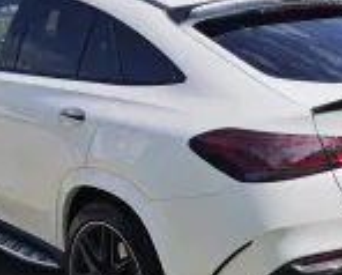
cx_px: 180
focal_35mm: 83
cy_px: 196
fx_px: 842
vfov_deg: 18.5
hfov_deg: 23.0
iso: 50
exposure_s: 1/4243
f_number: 1.4
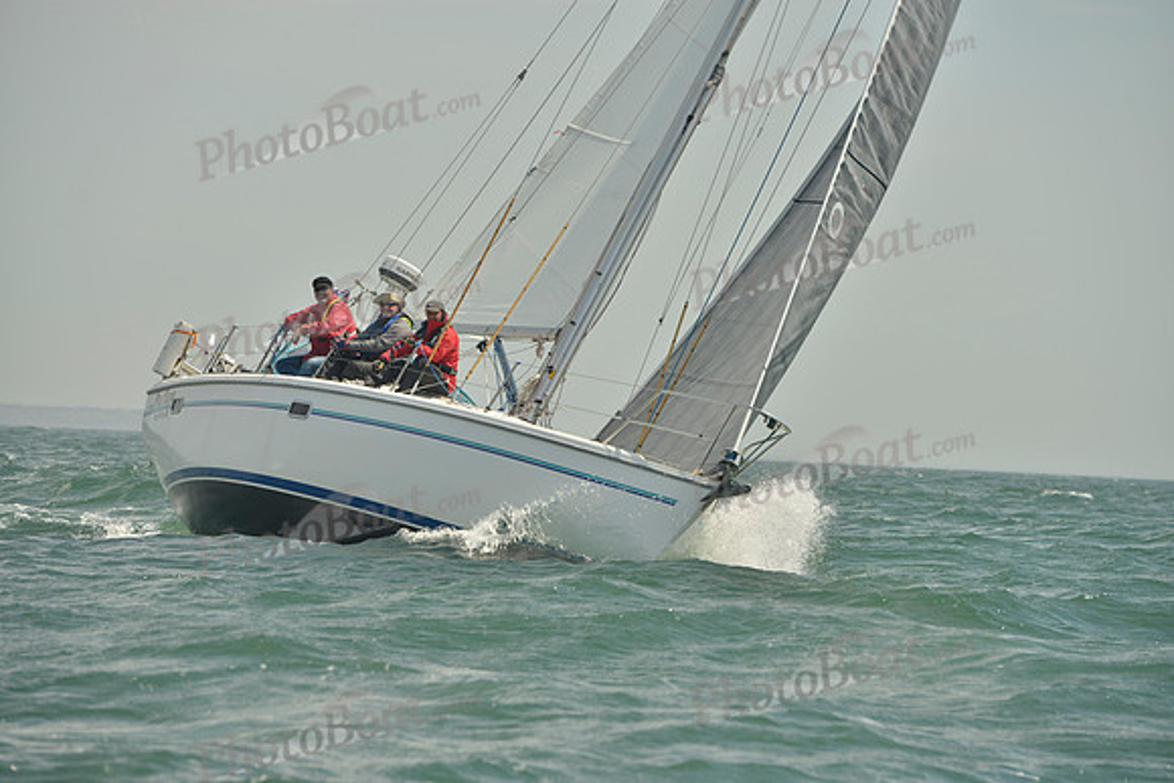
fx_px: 5708
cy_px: 392
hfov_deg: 11.7
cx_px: 587
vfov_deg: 7.9
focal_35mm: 175
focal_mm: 175
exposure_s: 1/1250
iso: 200
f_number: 7.1
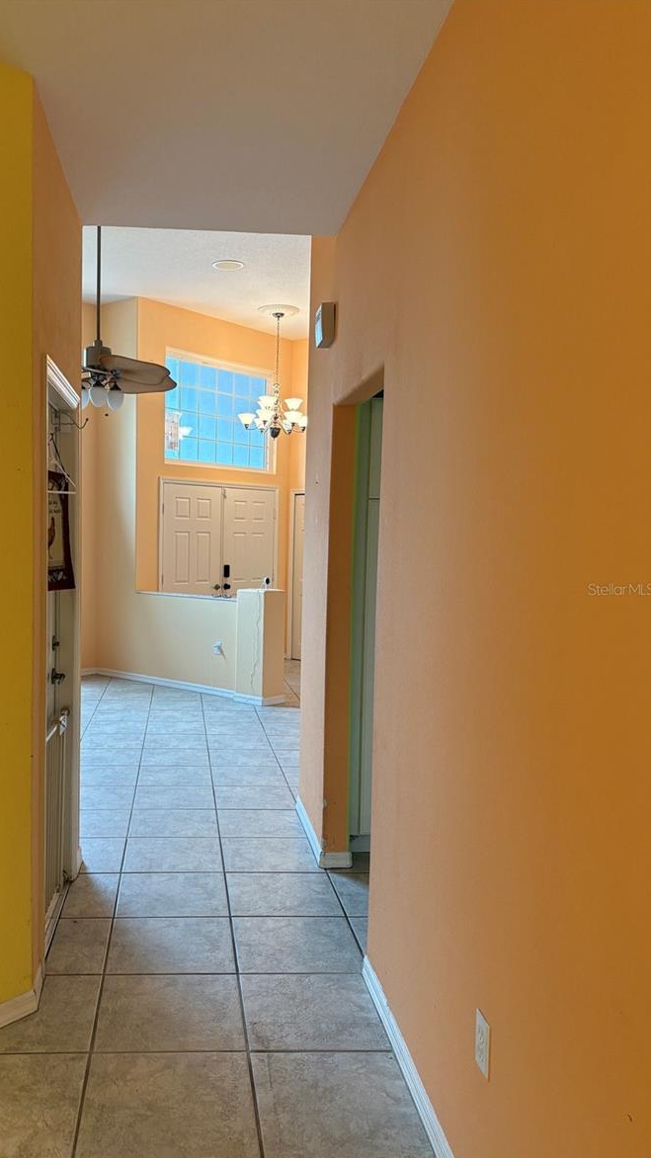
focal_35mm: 29
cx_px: 213
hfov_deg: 39.7
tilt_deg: -3.8
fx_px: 890
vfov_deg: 66.1
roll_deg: -0.9
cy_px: 589
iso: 160
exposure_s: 1/120
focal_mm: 5.96
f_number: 1.6
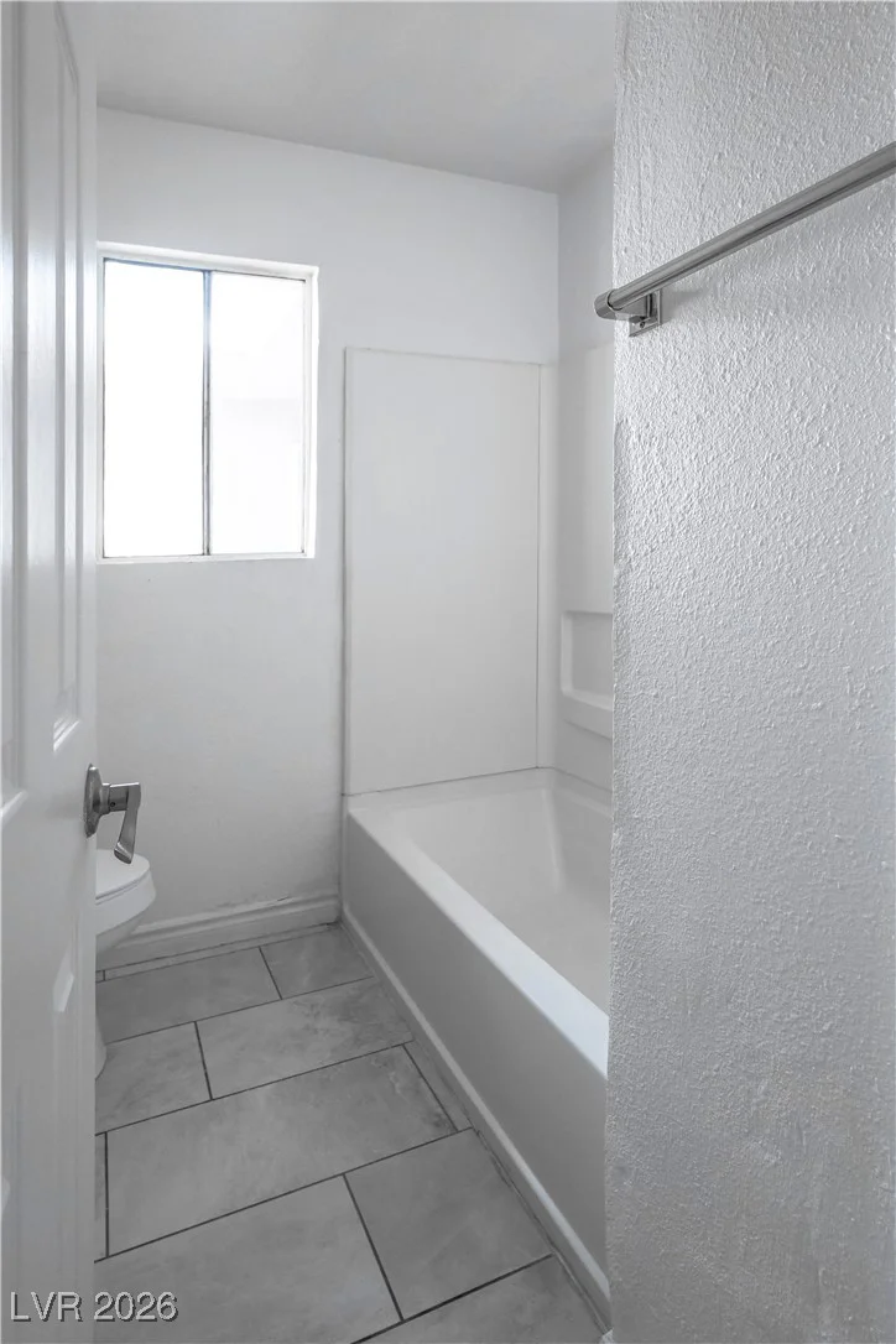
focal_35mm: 18
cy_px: 672
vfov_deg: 90.0
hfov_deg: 67.4
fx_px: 672
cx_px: 448
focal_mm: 12
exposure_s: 1/160
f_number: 4
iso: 800
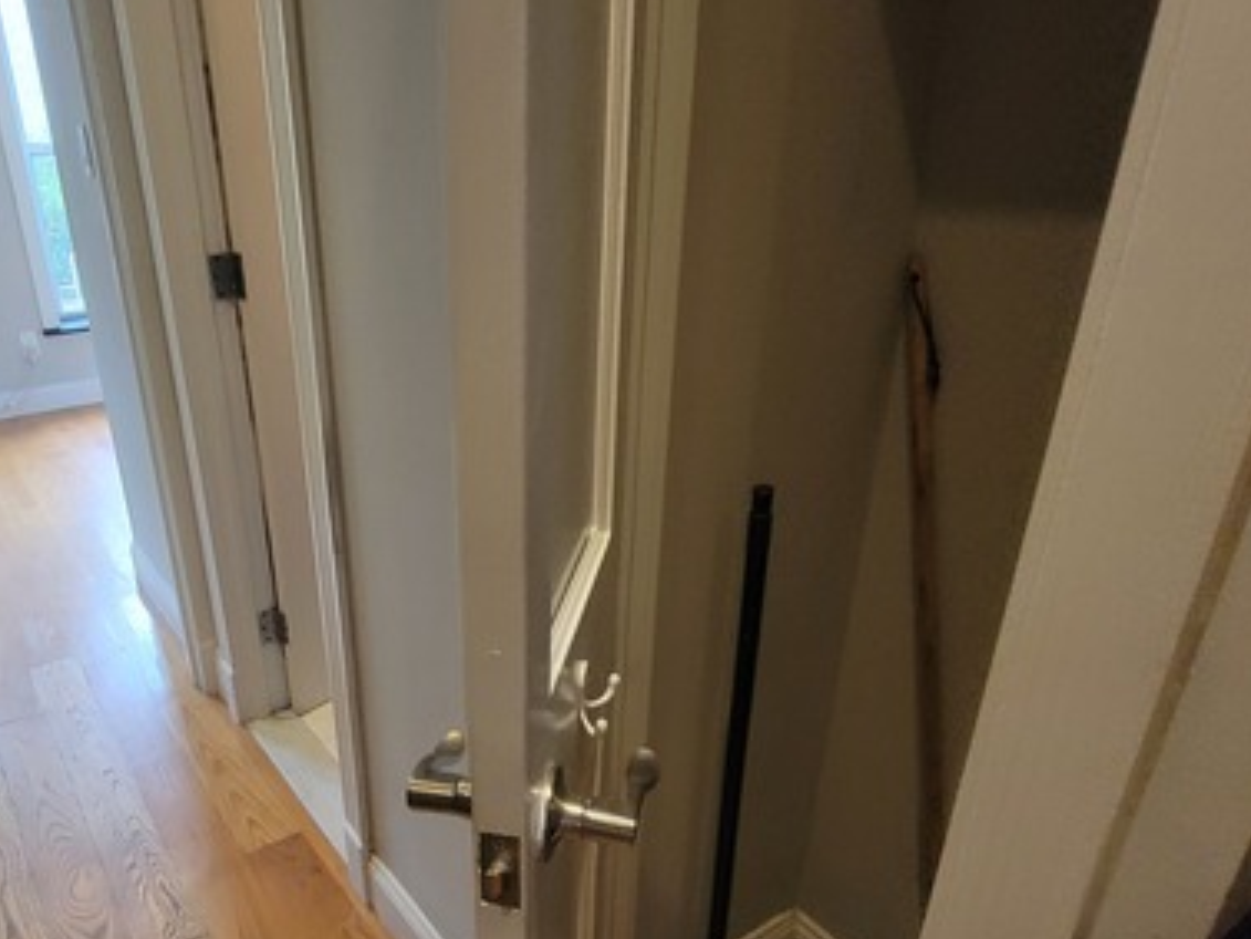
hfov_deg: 72.2
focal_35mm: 23
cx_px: 440
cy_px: 561
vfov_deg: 58.5
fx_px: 831
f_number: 2.2
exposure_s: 1/60
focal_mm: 2.2
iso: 400
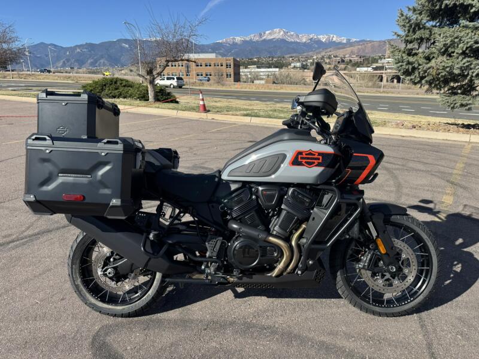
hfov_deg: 71.6
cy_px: 180
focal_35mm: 24
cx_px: 240
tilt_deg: -17.5
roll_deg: +0.5
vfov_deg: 56.8
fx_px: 332
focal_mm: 6.76
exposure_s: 1/2604
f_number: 1.78
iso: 80
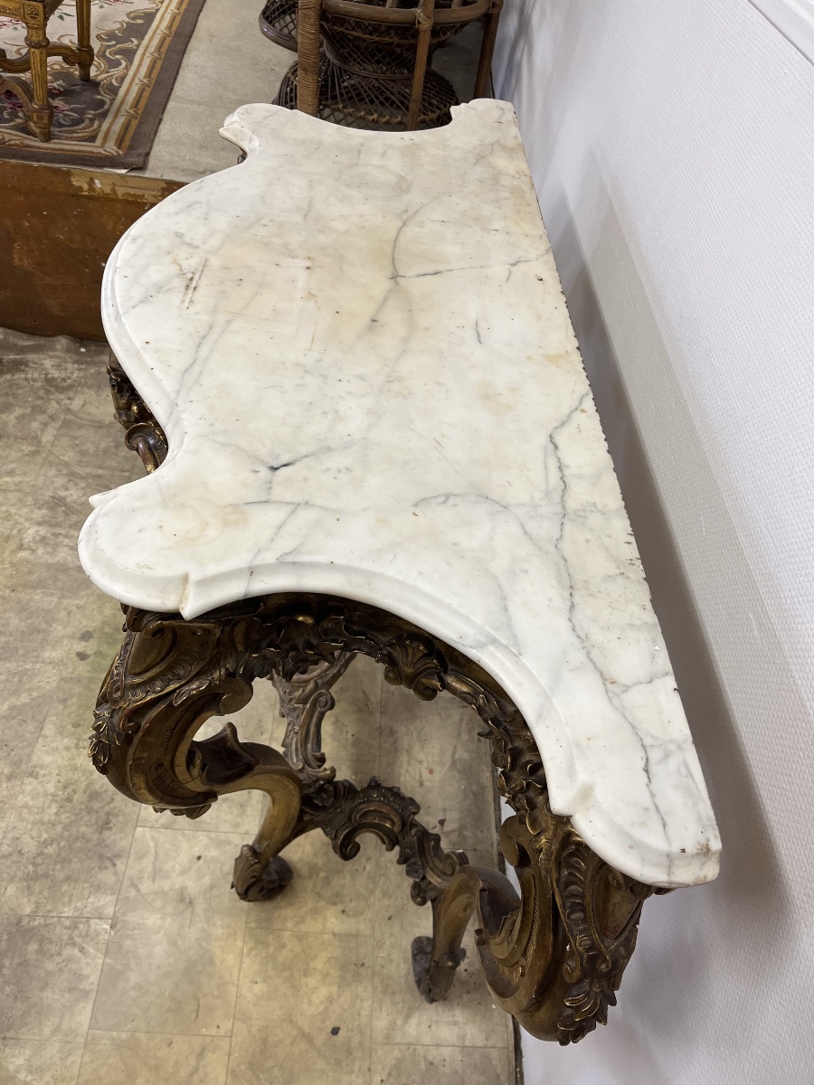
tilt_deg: -45.7
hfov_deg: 53.1
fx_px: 815
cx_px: 407
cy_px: 542
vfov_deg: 67.3
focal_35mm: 26
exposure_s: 1/100
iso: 125
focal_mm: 5.1
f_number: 1.6
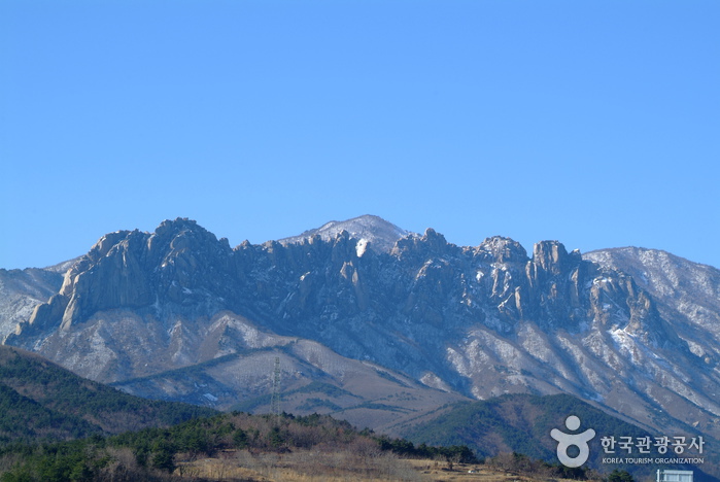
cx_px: 360
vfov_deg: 12.7
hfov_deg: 18.9
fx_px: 2163
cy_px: 241
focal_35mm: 108
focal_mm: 72
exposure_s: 1/180
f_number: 6.7
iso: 100
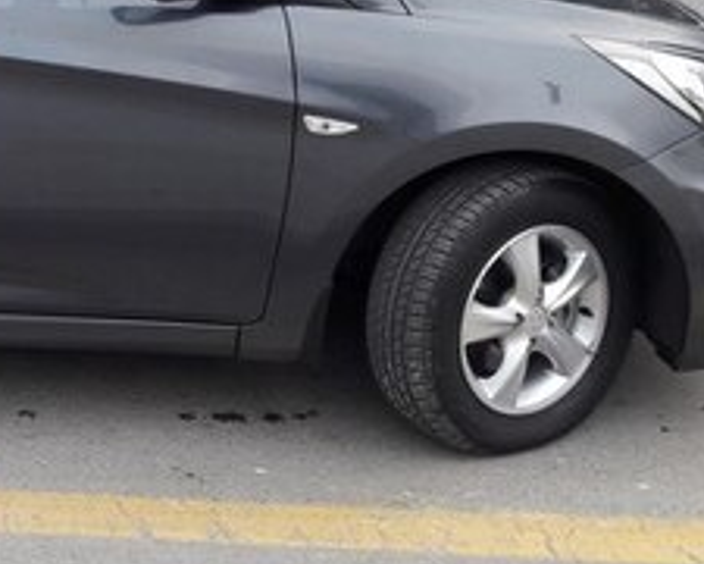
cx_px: -163
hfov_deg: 21.9
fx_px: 1667
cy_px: -39
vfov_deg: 18.5
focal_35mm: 80
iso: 40
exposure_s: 1/153
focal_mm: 3.7
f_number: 1.9
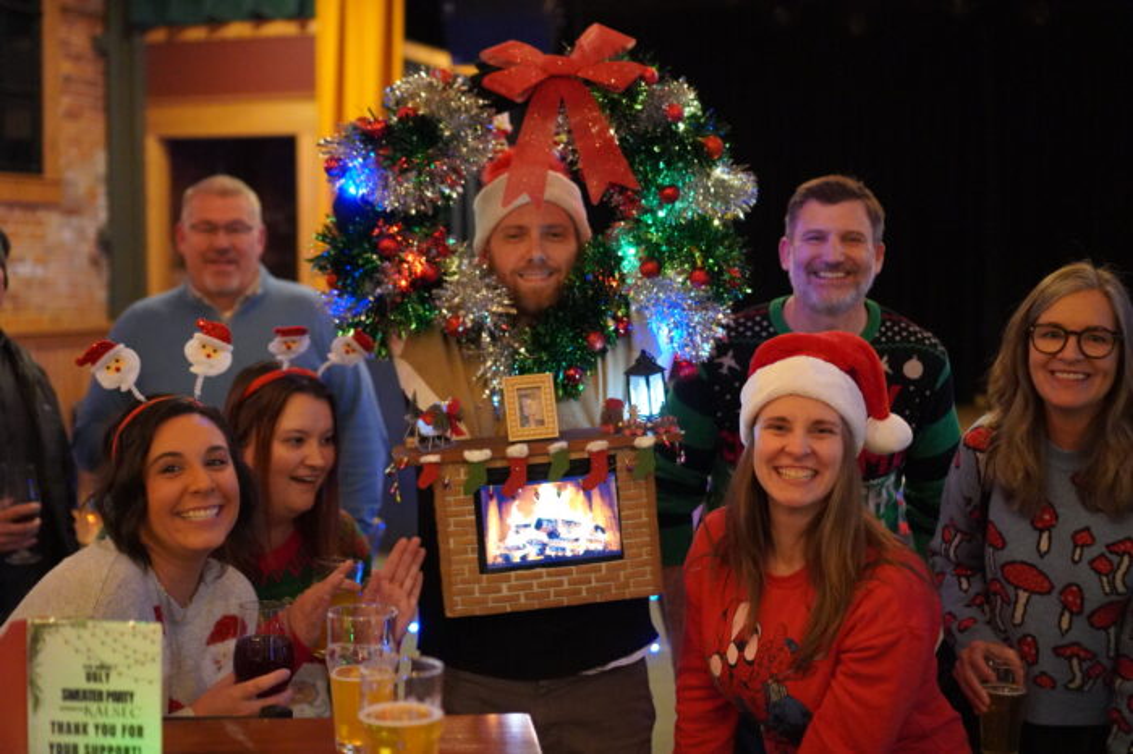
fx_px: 1651
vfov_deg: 25.7
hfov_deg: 37.9
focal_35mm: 52
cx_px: 566
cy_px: 377
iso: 6400
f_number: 2
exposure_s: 1/100
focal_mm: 35
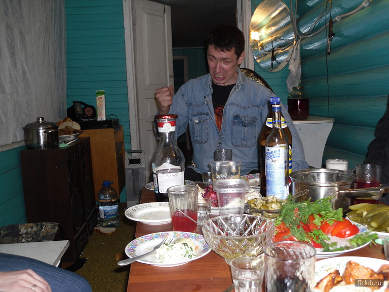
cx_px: 194
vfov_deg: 41.8
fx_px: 382
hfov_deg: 54.0
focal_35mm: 34
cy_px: 146
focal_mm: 6
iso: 80
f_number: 2.8
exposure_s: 1/15
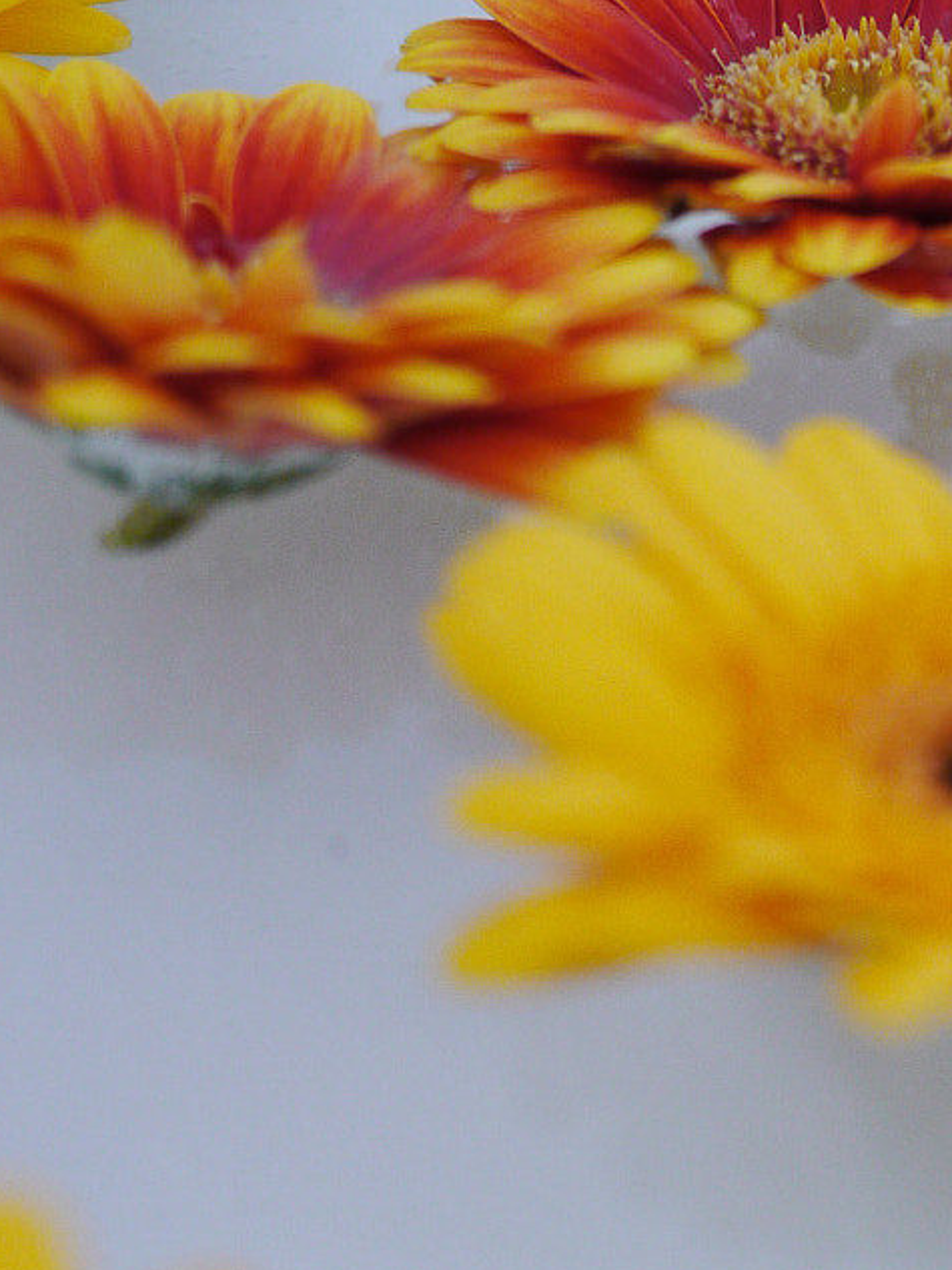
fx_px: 3706
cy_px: 945
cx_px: 856
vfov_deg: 19.3
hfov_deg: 14.5
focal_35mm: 101
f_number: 2.2
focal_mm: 20
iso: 800
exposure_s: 1/60
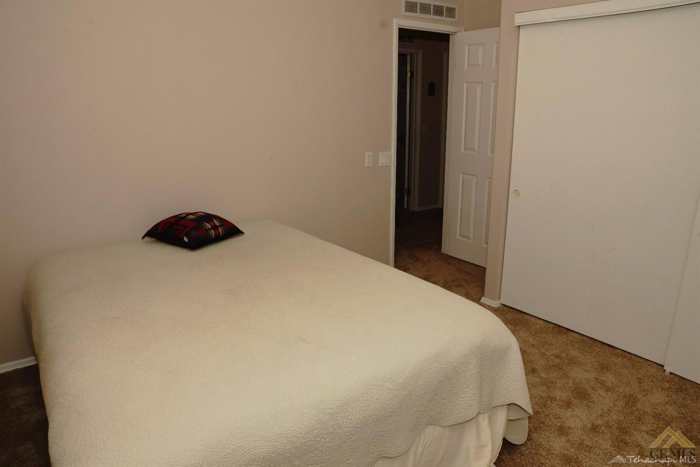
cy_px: 234
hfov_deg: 73.7
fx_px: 467
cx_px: 350
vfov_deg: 53.1
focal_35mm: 24
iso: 500
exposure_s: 1/100
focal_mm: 16
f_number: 13
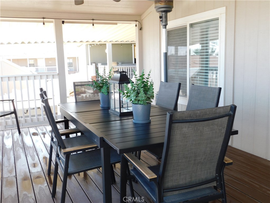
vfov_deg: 39.7
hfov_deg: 51.4
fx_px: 281
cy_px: 102
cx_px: 135
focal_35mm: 36
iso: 125
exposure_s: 1/100
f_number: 3.5
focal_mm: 6.3
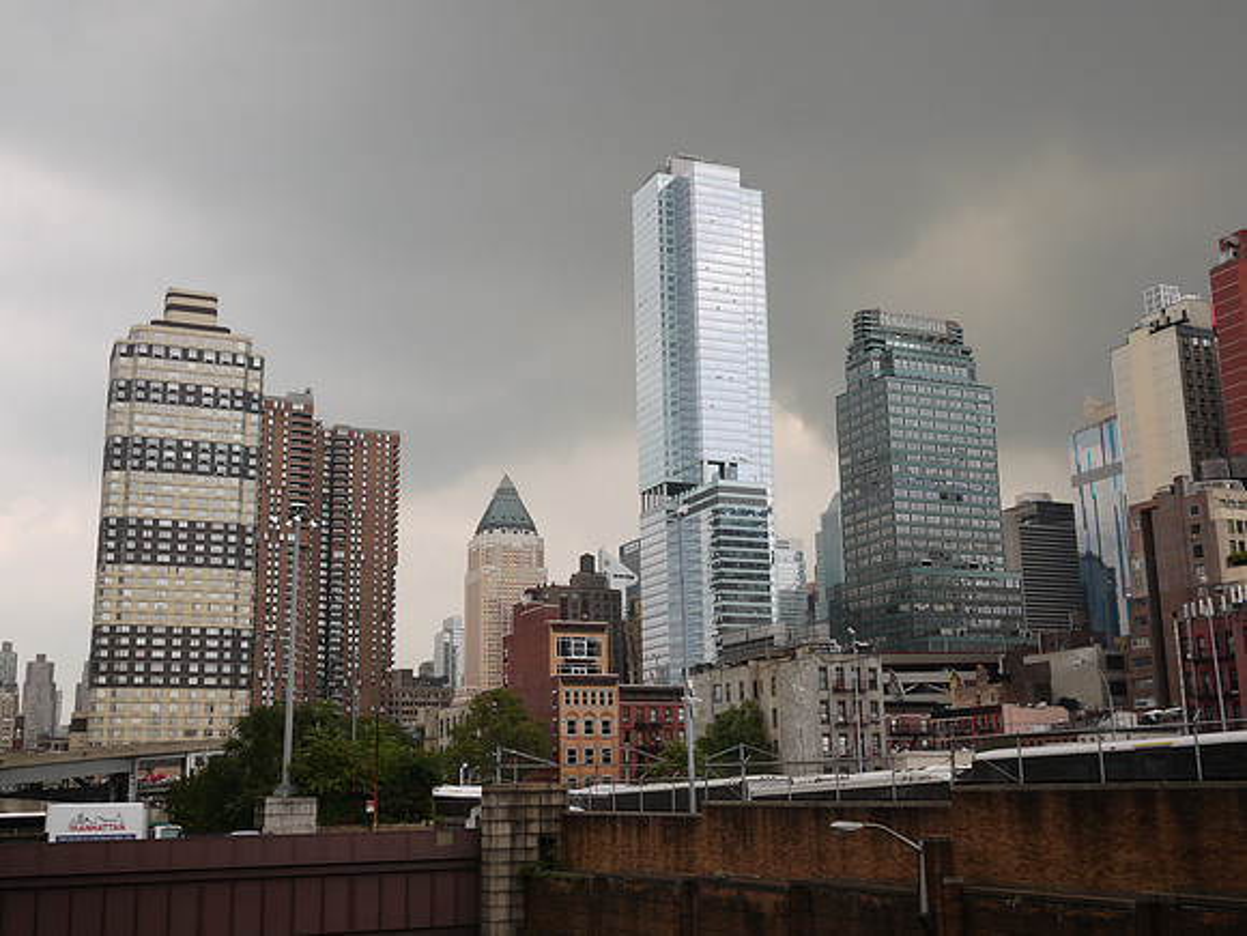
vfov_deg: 36.0
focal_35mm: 40
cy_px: 468
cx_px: 624
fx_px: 1441
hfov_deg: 46.8
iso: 100
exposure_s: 1/125
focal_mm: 20
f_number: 9
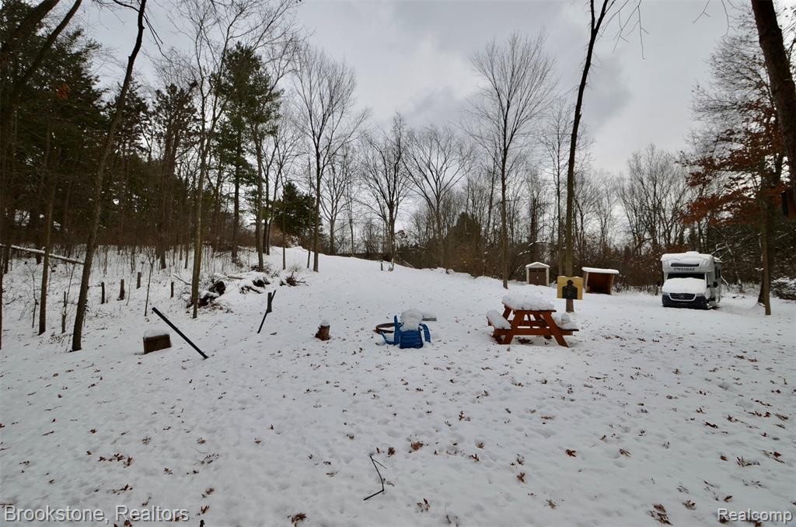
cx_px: 398
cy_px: 264
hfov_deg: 100.5
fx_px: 331
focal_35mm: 15
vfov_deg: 77.1
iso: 160
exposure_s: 1/250
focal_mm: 10
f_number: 8
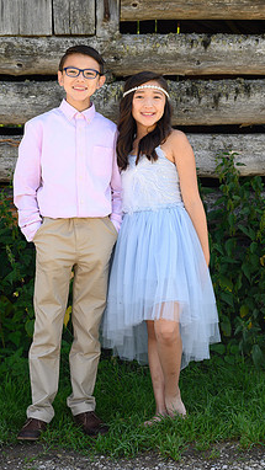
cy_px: 236
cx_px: 145
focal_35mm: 70
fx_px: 874
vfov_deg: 30.1
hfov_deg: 17.2
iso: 160
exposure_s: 1/80
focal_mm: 44
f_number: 5
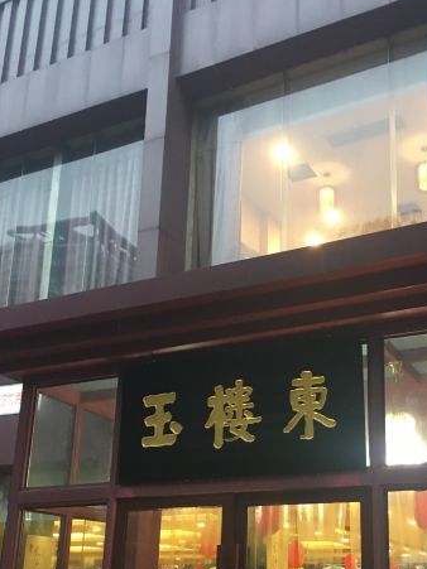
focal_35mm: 45
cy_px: 390
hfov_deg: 32.1
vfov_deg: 41.4
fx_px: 740
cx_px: 261
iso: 200
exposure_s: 1/33
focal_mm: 4.15
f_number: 2.2
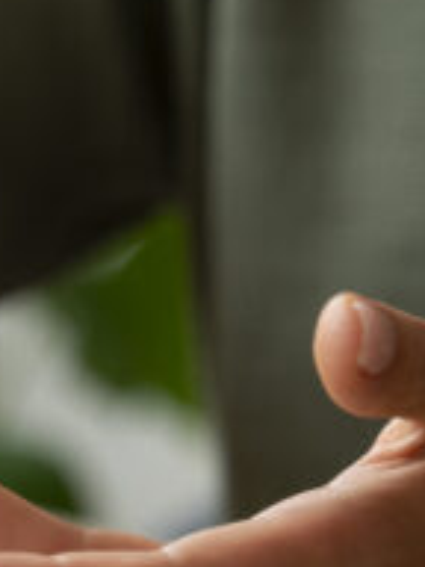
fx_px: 3700
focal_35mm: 226
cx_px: -149
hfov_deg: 6.5
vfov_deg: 8.7
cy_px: 577
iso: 640
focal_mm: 58
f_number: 3.2
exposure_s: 1/320
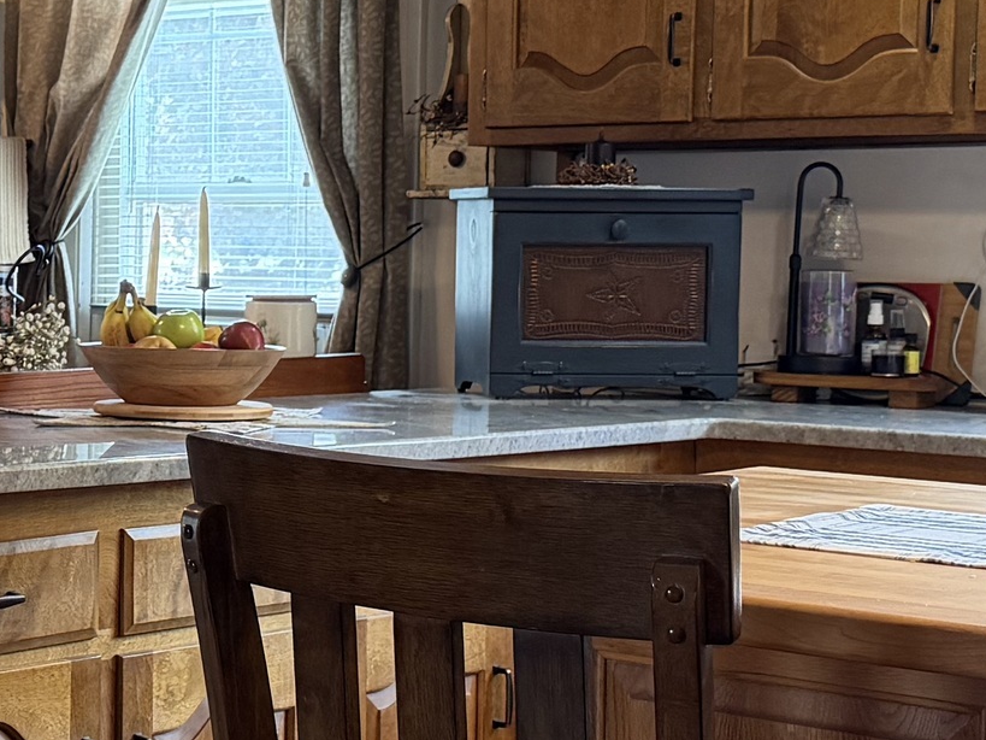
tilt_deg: -2.0
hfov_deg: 21.1
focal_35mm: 90
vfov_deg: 16.4
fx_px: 2563
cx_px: 19
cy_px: 331
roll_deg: -0.5
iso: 320
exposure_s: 1/60
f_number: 1.78
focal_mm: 6.76
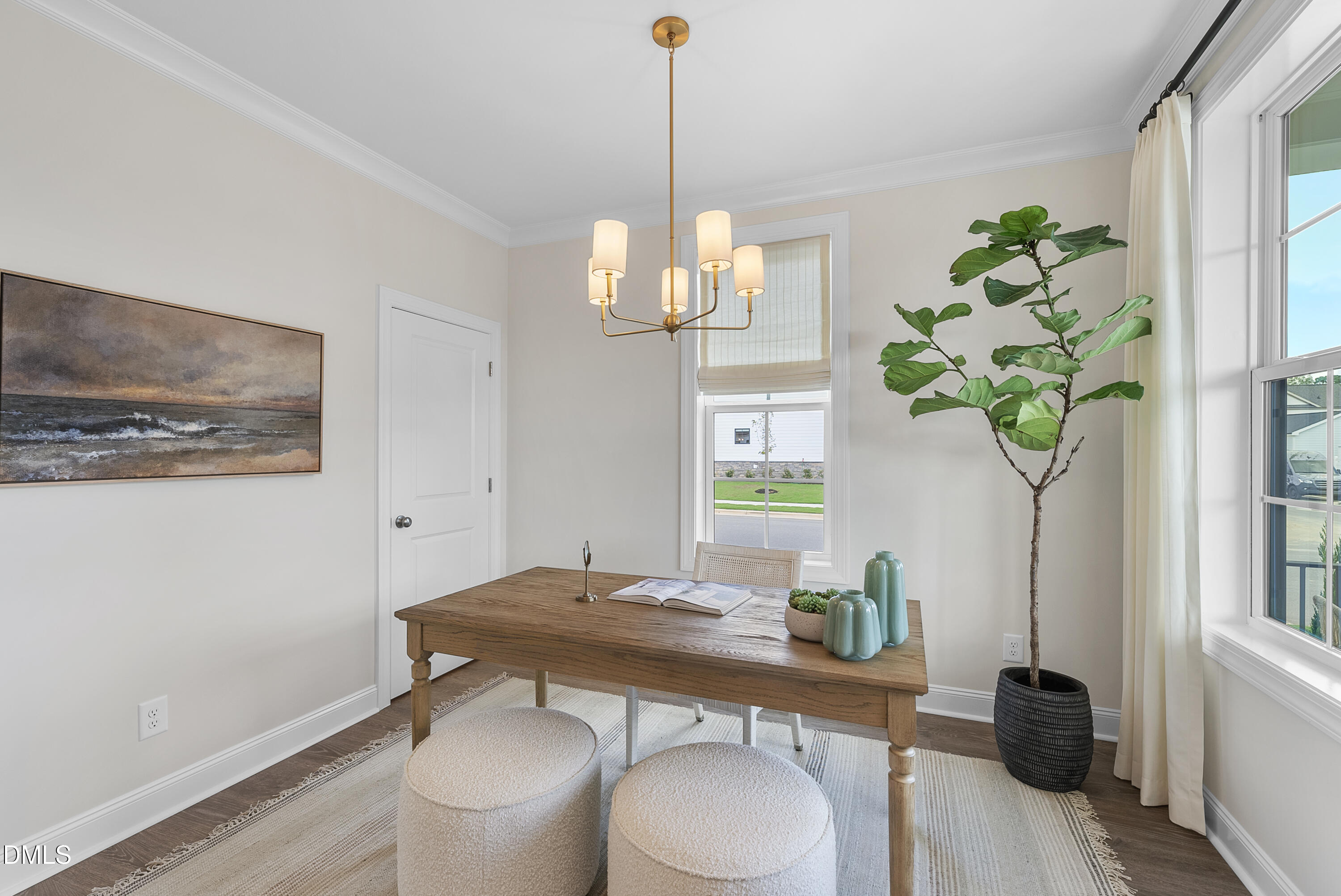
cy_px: 448
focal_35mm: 15
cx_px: 670
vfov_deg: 77.4
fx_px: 559
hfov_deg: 100.4
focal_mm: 15
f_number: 6.3
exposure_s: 1/15
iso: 400
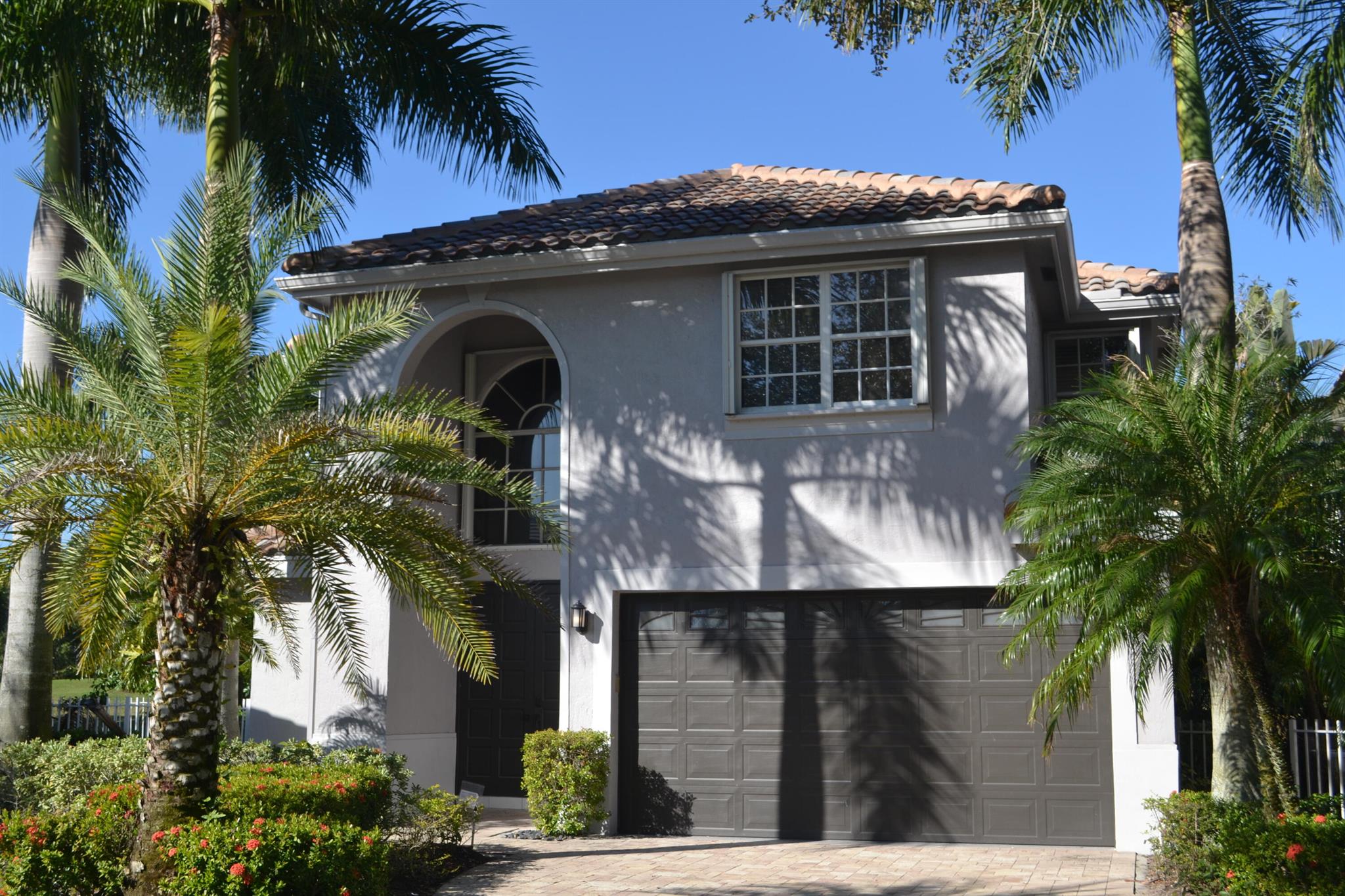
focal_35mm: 39
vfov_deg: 34.2
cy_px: 448
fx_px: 1457
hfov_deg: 49.6
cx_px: 672
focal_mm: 26
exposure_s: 1/200
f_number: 7.1
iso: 100
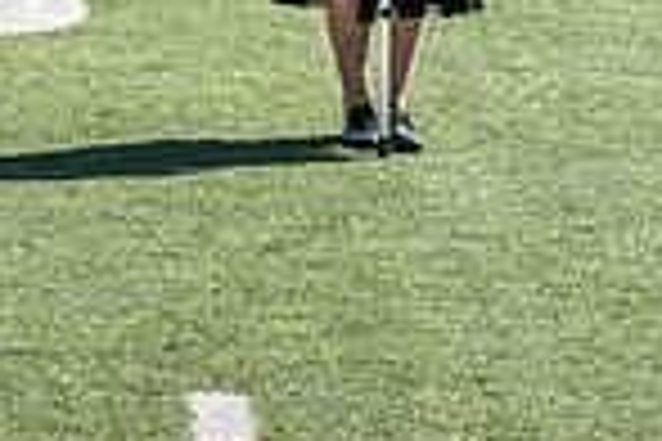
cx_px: -585
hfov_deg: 8.0
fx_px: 4578
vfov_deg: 5.5
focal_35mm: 249
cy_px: -281
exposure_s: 1/640
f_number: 9
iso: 500
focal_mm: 63
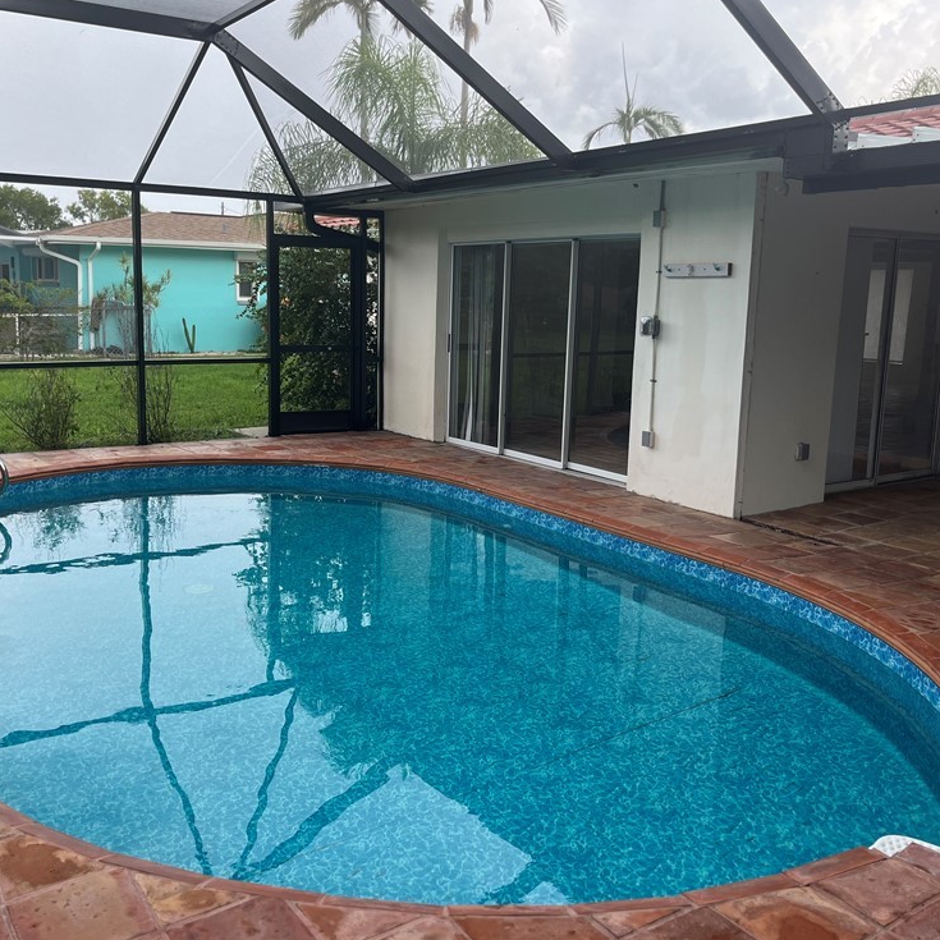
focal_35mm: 32
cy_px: 453
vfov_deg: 51.1
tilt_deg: -10.0
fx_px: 983
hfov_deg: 51.0
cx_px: 427
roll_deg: -1.1
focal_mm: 5.1
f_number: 1.6
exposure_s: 1/583
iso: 50
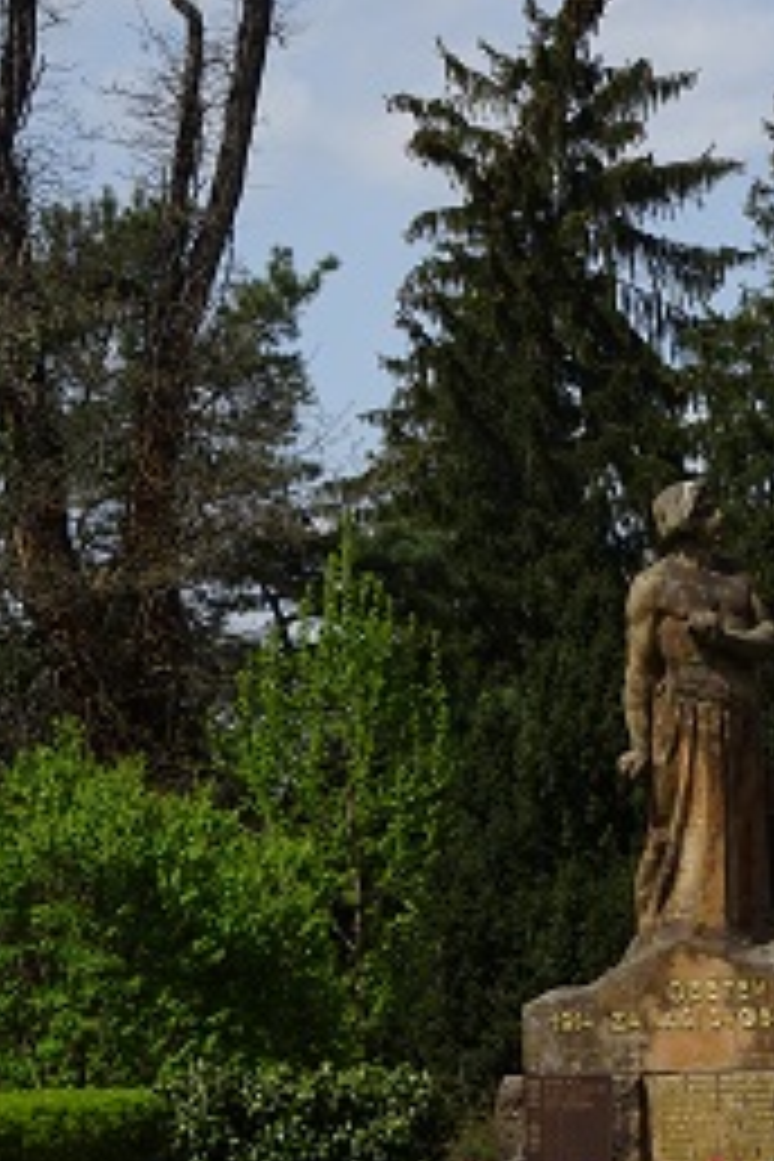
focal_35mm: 100
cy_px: 680
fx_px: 3225
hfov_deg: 13.7
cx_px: 536
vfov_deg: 20.4
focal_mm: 10.59
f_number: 4.5
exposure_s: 1/800
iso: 80
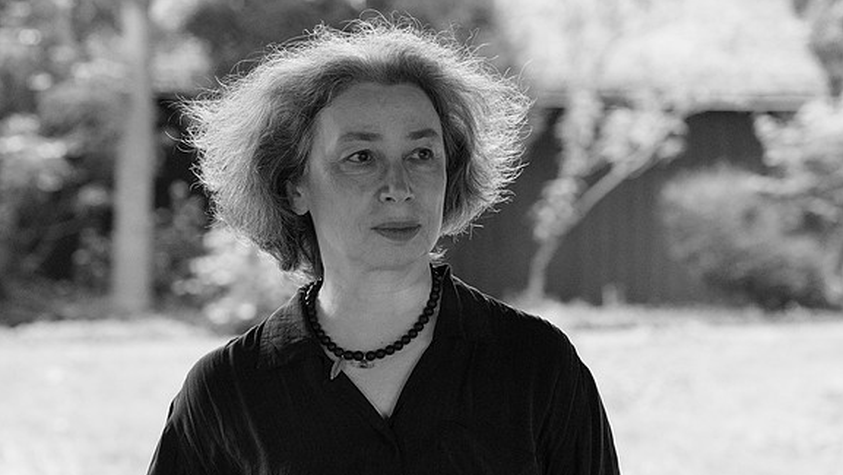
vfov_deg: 15.3
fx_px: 1766
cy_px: 230
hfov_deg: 26.8
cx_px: 421
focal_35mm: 79
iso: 5000
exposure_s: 1/320
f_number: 2.8
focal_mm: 50
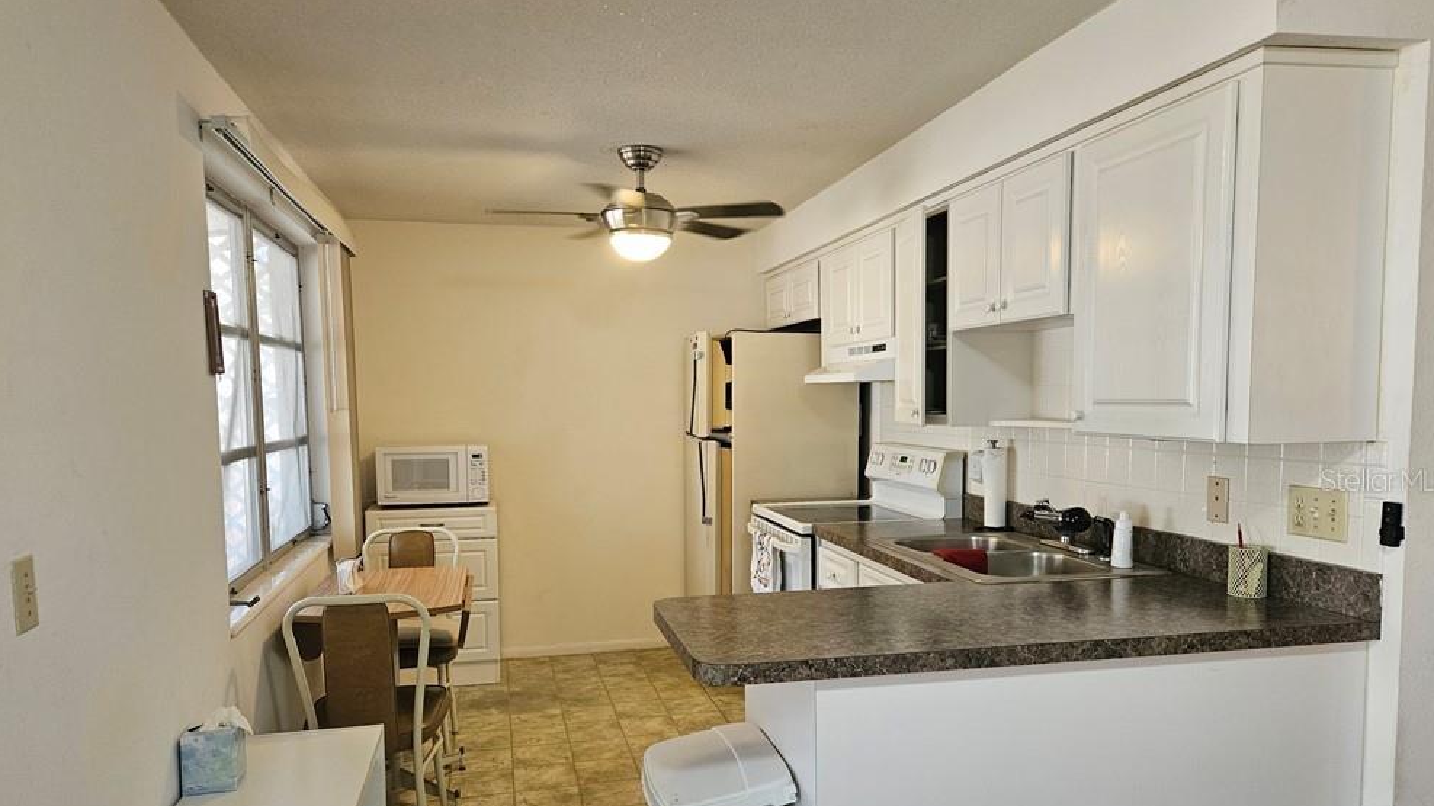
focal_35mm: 26
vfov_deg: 44.2
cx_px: 713
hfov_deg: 71.9
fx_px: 989
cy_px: 479
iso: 500
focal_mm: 5.4
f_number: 1.8
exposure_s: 1/120
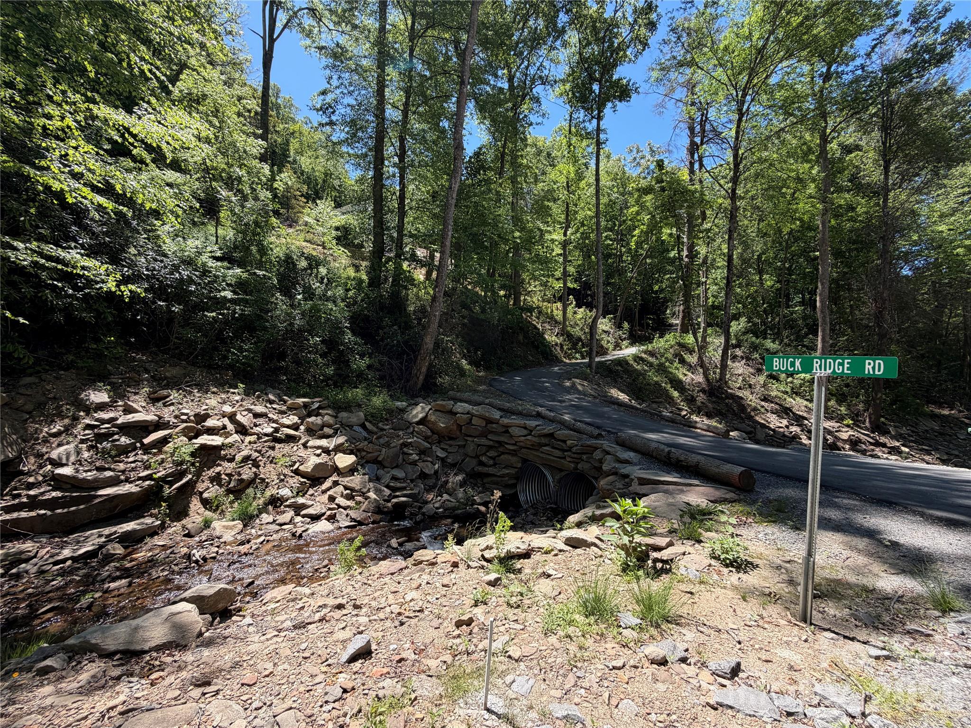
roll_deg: +1.5
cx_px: 486
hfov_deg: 102.1
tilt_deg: +2.4
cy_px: 364
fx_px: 393
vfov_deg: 85.7
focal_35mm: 14
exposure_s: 1/540
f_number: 2.2
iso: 40
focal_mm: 2.22
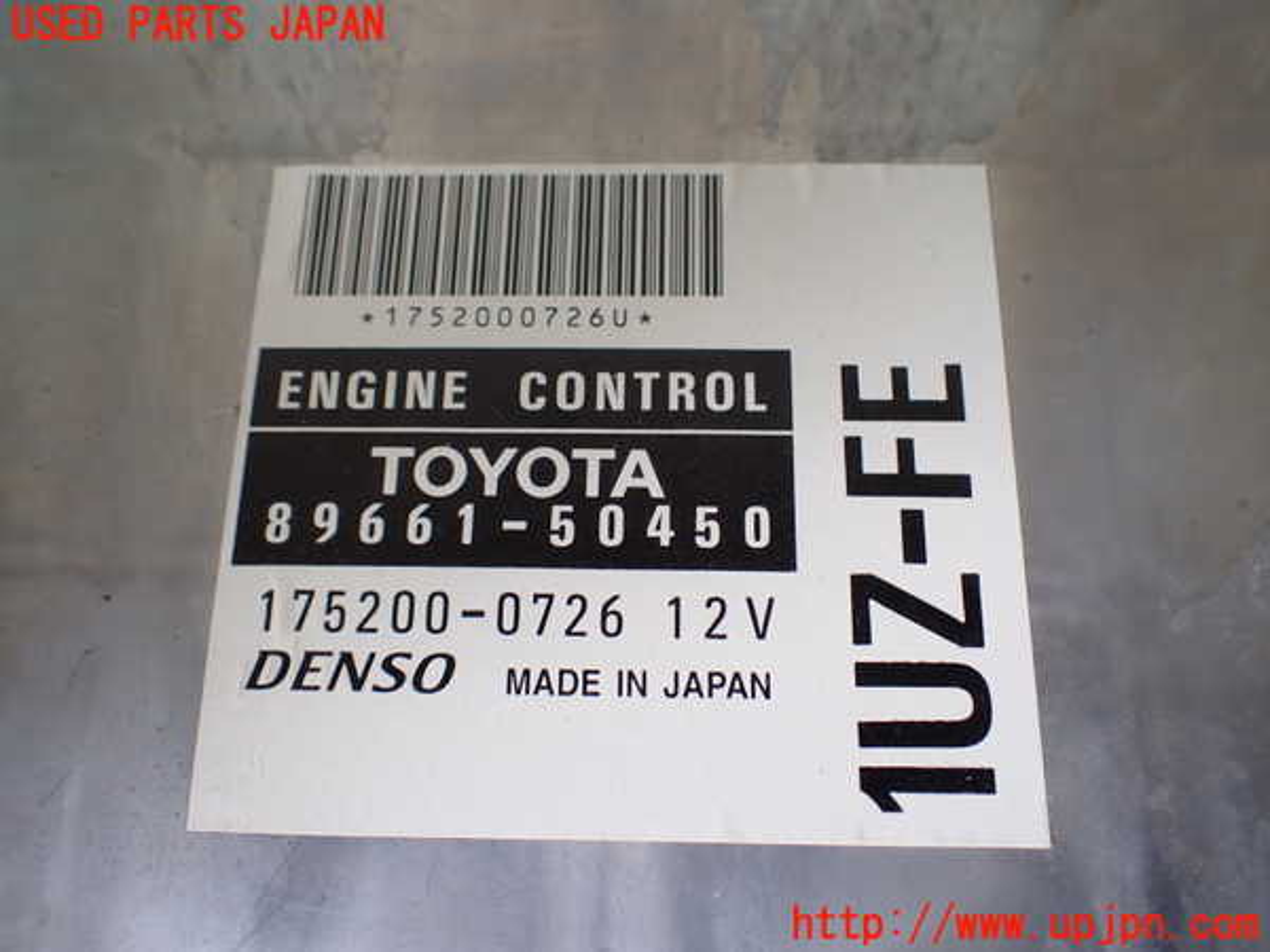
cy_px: 476
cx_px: 635
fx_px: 1101
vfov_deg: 46.8
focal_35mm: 30
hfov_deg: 60.0
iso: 160
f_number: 2.3
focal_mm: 5.4
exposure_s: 1/125
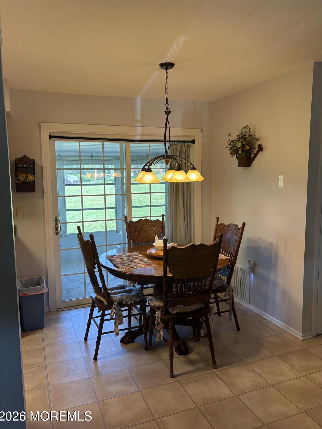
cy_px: 214
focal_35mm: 27
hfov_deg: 51.3
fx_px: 335
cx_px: 155
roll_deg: +0.7
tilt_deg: -6.2
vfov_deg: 65.3
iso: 100
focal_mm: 5.96
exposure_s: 1/120
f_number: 1.6
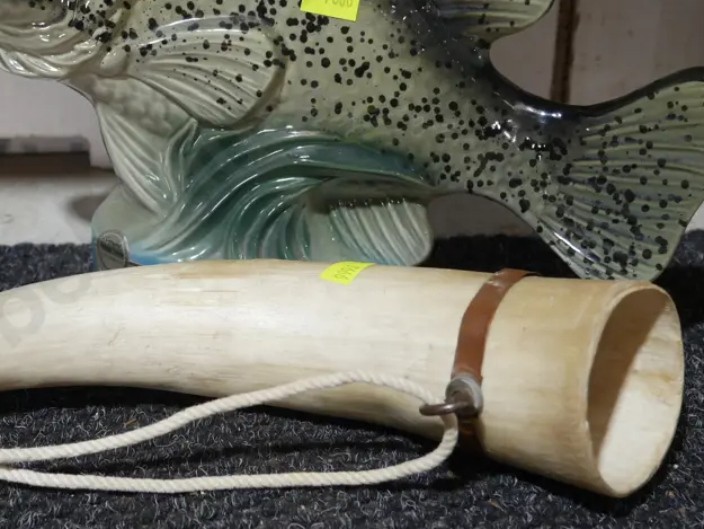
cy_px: 142
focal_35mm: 59
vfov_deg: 24.6
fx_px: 1200
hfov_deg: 32.5
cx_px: 243
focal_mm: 18
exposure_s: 1/60
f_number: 4
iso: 400
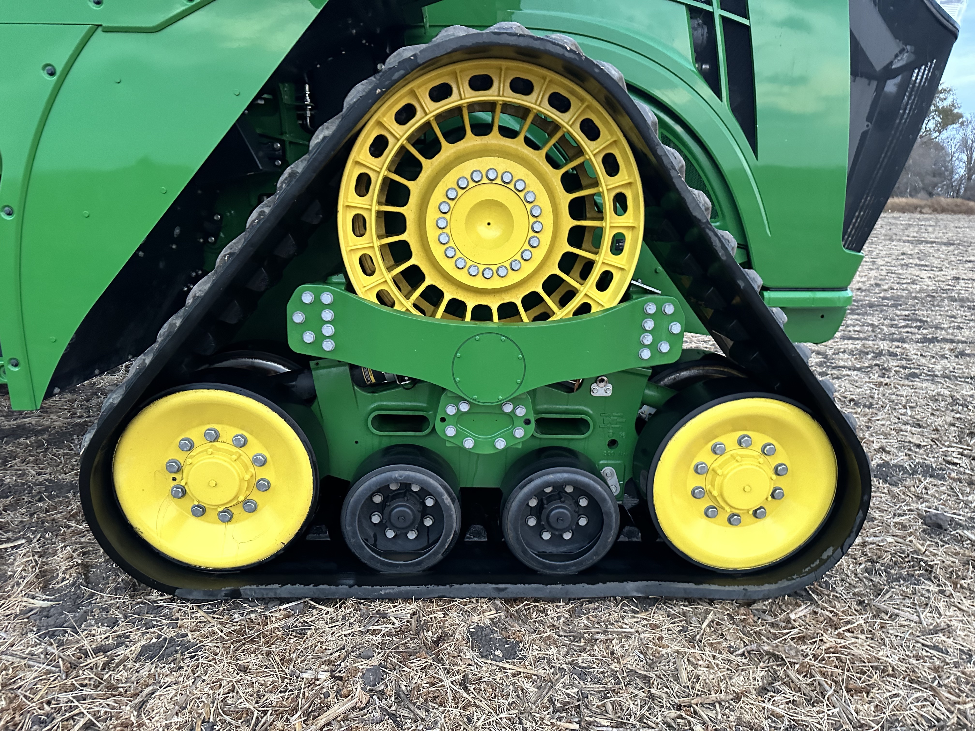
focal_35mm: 24
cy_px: 366
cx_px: 488
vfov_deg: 56.8
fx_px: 676
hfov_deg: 71.6
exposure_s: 1/60
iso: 640
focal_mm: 6.86
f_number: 1.78
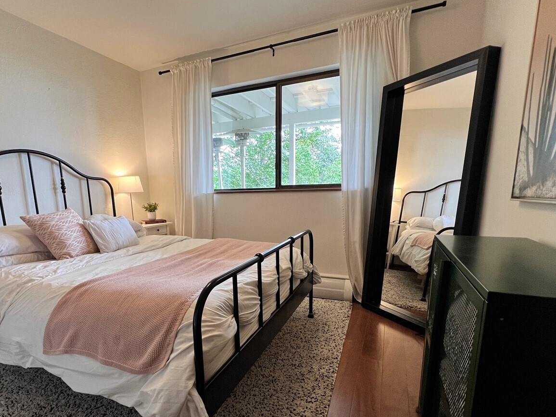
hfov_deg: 87.2
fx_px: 289
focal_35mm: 18
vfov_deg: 70.8
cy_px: 253
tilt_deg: -11.3
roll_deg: +1.7
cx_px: 239
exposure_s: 1/120
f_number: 1.8
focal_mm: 1.57
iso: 160
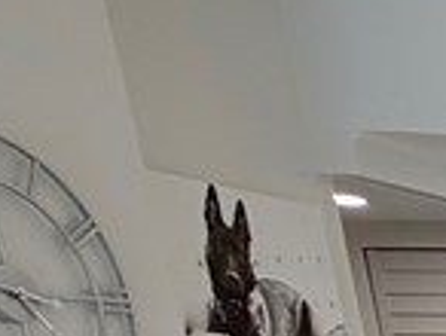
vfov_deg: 12.2
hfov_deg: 12.2
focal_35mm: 98
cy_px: 800
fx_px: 1265
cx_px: 1249
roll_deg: +0.3
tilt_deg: -18.6
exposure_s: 1/120
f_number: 2.2
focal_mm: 2.22
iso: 64
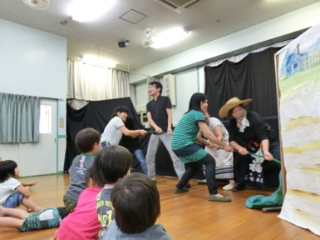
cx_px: 157
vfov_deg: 53.0
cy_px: 123
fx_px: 240
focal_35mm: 26
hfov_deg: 67.3
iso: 400
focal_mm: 4.5
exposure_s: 1/30
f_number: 3.5
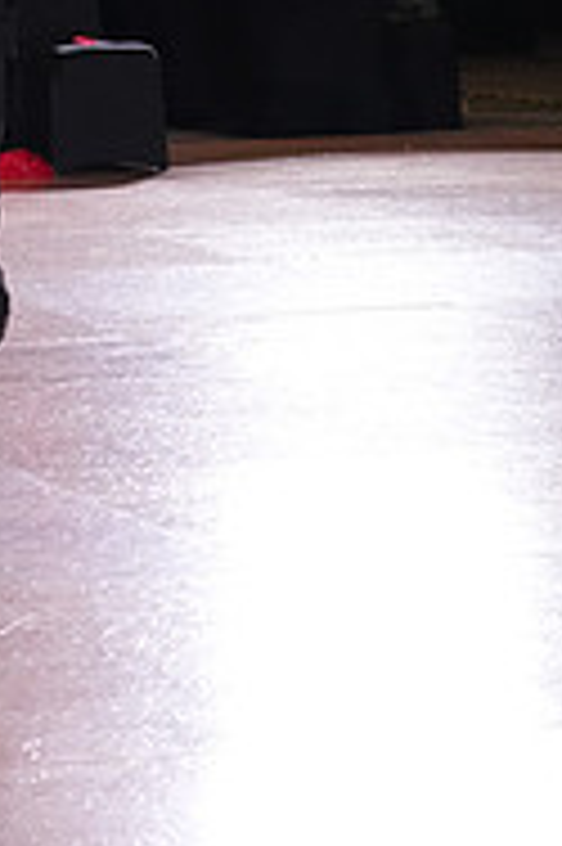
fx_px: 3190
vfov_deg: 14.9
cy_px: 70
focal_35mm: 136
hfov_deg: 9.2
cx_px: -674
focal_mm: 44
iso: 4000
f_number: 4.5
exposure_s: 1/400
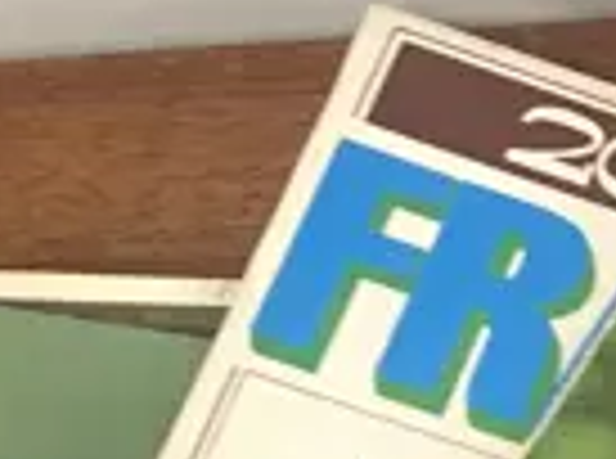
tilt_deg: -71.8
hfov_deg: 9.9
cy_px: 1246
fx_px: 3461
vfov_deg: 7.0
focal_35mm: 195
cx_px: 854
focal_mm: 4.25
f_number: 1.8
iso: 160
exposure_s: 1/50
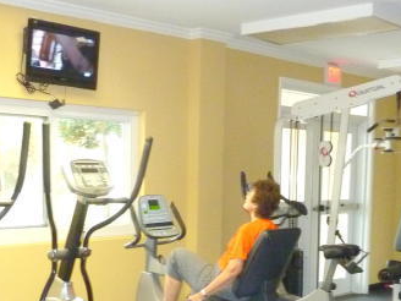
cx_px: 171
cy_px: 248
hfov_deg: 31.6
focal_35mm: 61
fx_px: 707
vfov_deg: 23.6
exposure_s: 1/30
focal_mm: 4.1
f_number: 3.3
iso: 500
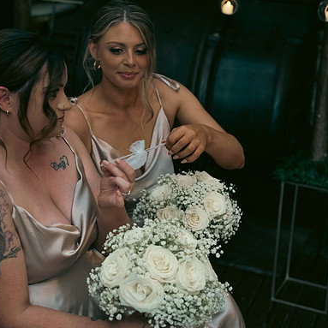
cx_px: 140
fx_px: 772
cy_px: 165
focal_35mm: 72
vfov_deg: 24.0
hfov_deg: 24.0
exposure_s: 1/160
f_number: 3.5
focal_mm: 56
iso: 1250
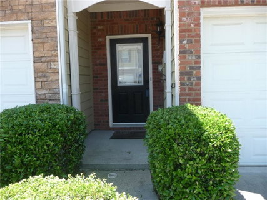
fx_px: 216
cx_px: 134
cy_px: 100
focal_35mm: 28
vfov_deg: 49.7
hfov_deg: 63.5
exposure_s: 1/160
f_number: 3.3
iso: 100
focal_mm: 4.7
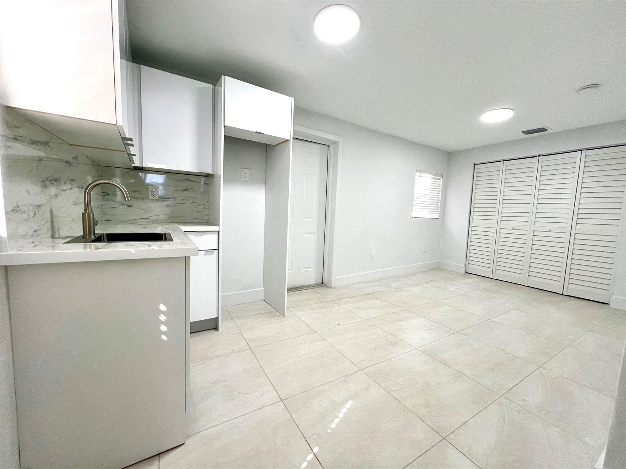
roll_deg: -1.0
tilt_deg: -6.0
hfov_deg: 106.2
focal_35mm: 13
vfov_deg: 89.9
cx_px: 313
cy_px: 234
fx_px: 235
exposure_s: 1/120
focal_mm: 1.57
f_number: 1.8
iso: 80
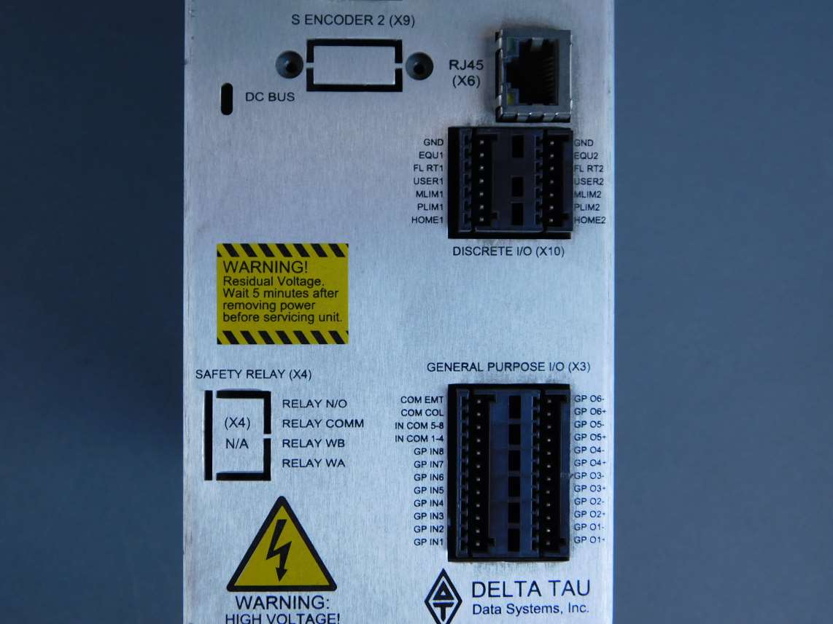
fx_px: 962
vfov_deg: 35.9
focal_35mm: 40
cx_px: 416
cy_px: 312
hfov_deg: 46.8
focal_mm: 7.1
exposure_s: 1/50
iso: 125
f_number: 3.6
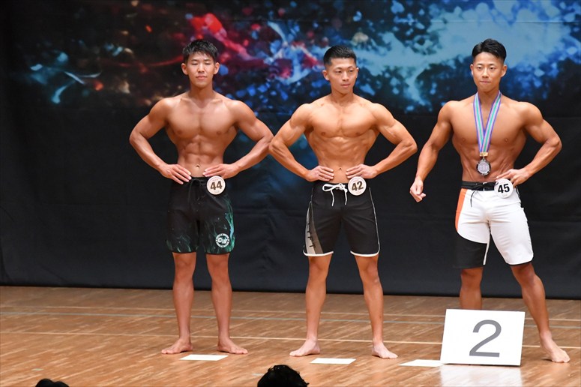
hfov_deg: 7.2
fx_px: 4597
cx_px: 290
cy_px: 194
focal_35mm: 285
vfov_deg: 4.8
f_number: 5.6
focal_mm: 190
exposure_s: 1/400
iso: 8000
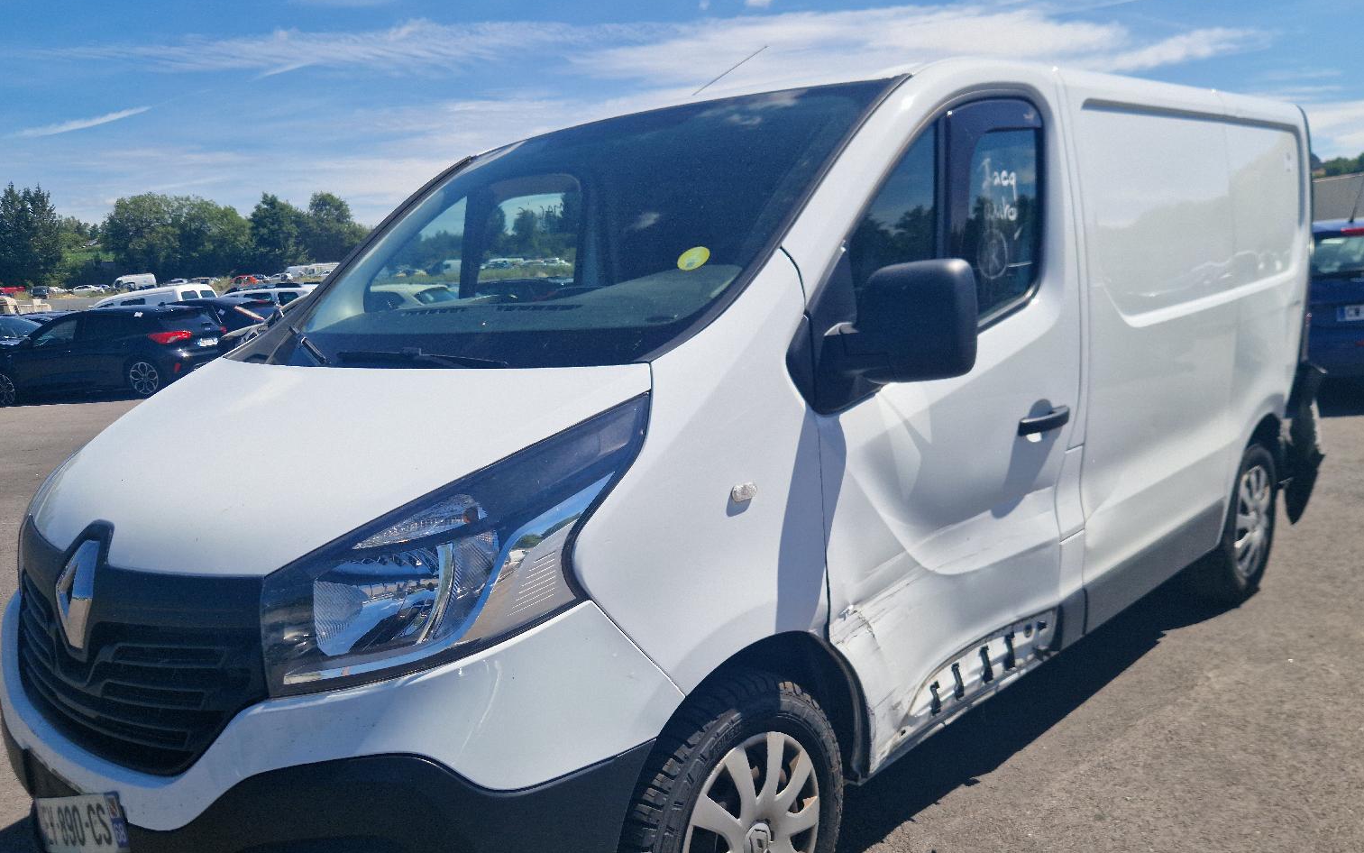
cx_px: 666
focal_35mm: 29
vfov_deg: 42.8
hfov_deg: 64.6
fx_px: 1078
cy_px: 539
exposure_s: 1/2500
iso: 50
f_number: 1.8
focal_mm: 5.4
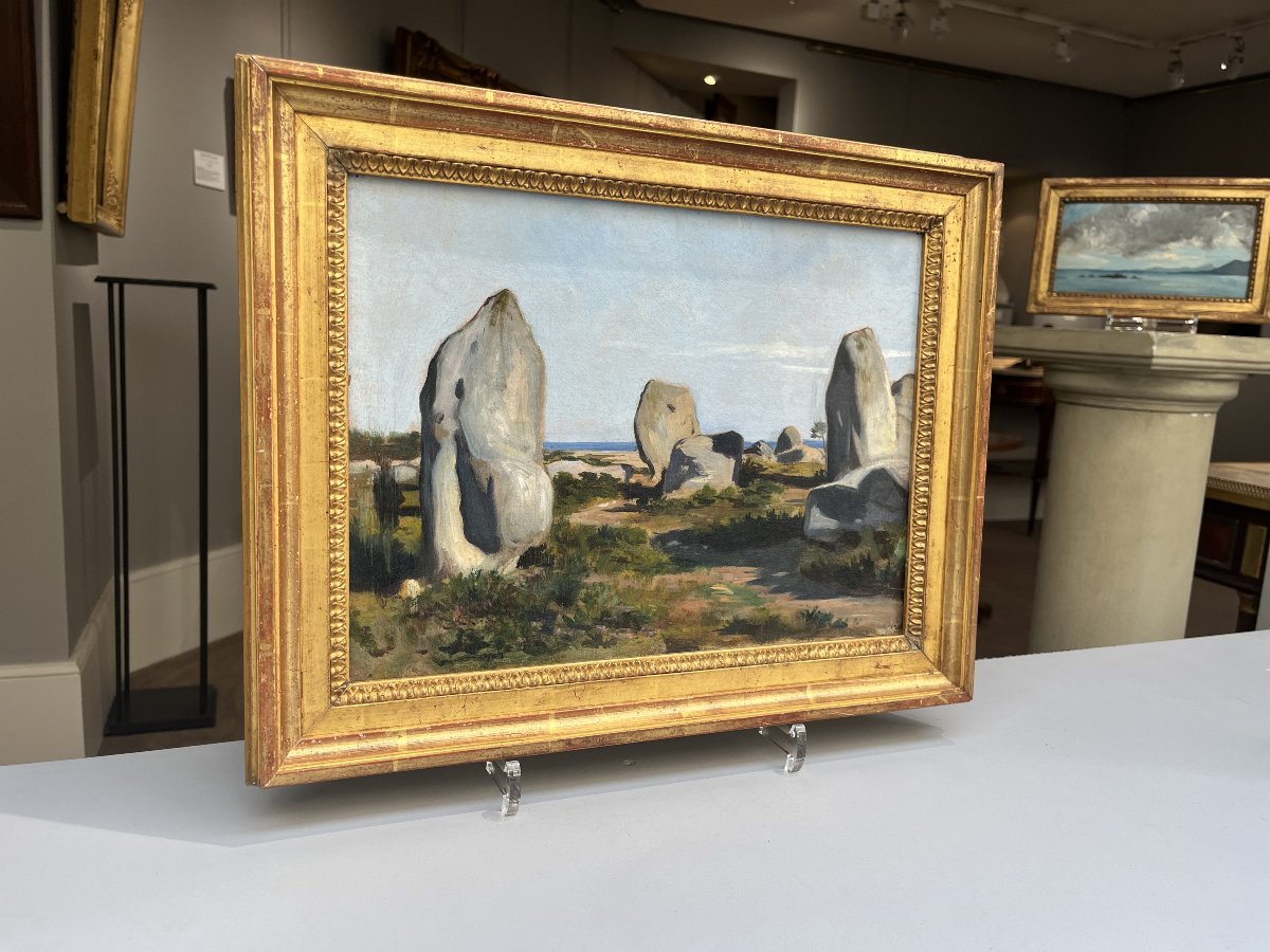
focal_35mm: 26
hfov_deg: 67.3
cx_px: 635
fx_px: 954
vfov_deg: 53.1
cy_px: 476
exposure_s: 1/100
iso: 40
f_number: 1.6
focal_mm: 5.1
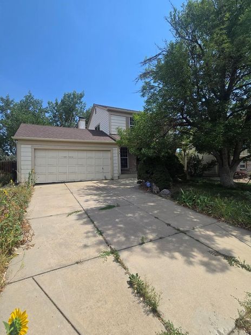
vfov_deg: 102.1
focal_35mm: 14
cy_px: 163
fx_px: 135
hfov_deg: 85.6
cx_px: 118
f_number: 2.2
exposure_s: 1/2359
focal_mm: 2.2
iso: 50
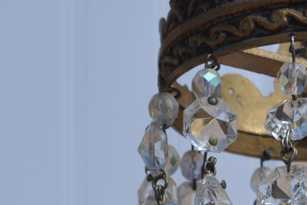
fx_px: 2587
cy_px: 519
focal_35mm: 303
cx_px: 344
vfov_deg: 4.4
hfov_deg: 6.8
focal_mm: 45
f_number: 9
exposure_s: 1/500
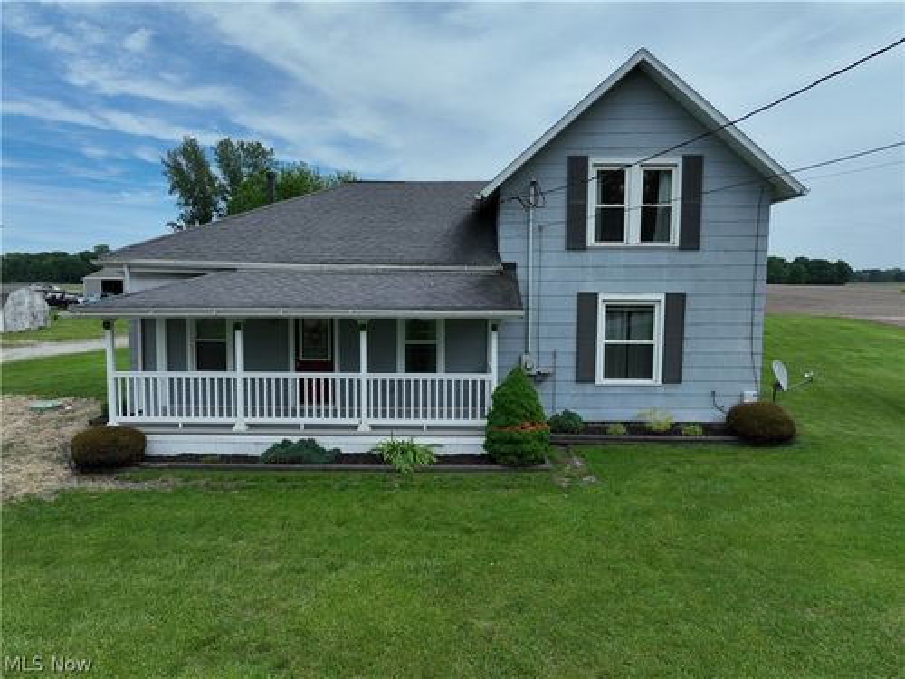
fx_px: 627
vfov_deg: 56.8
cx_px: 452
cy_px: 340
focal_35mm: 24
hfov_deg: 71.6
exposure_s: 1/3200
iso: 150
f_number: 2.8
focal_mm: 12.29
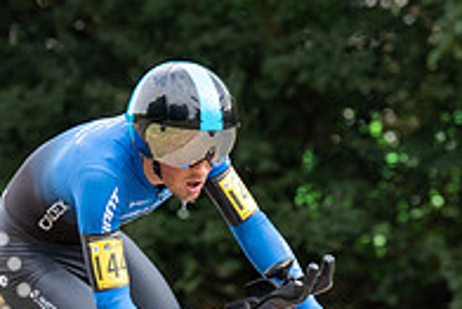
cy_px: 228
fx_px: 4829
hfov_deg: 5.5
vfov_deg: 3.7
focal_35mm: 376
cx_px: 184
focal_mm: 127
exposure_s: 1/1000
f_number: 4
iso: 800
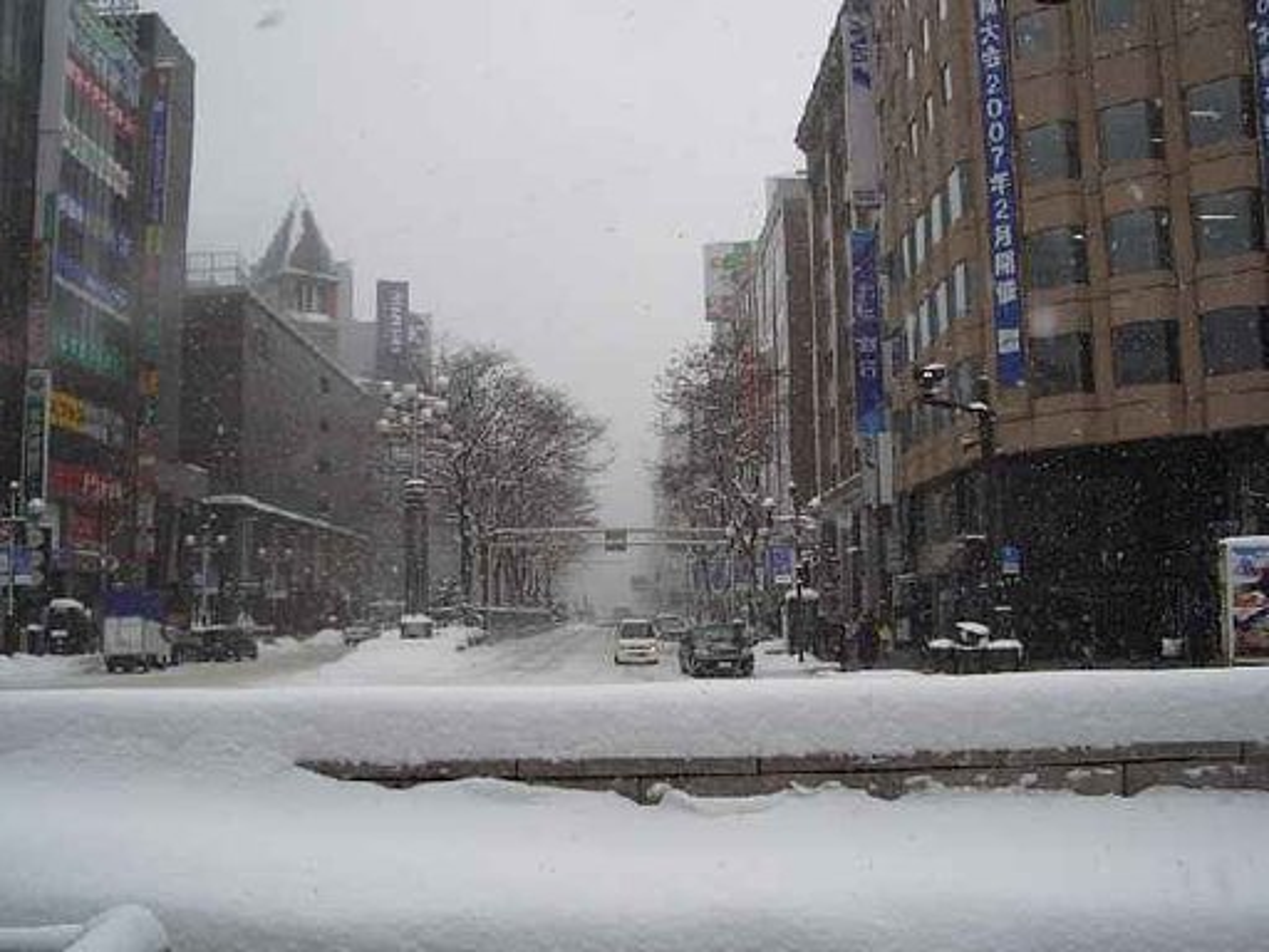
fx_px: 1283
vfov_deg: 40.7
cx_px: 634
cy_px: 476
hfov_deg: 52.6
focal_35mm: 35
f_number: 4.3
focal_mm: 5.8
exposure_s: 1/500
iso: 50
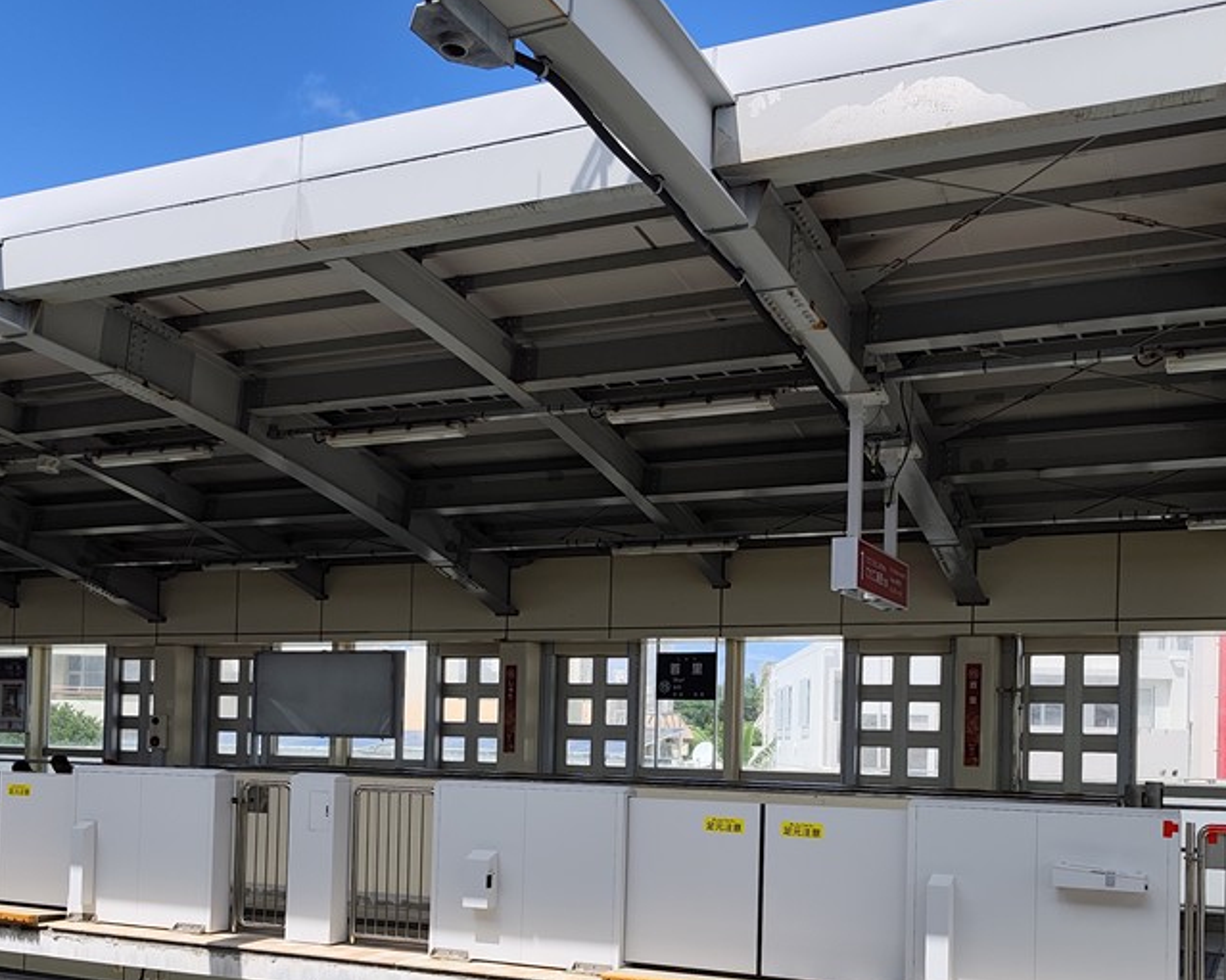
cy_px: 715
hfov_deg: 50.2
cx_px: 687
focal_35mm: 36
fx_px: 1306
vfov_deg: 40.2
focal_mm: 6.07
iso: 50
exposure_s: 1/912
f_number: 1.7
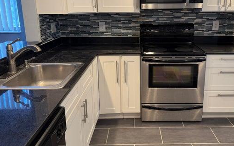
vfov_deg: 39.1
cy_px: 54
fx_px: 204
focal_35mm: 32
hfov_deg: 59.3
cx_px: 137
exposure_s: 1/60
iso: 160
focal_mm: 6.76
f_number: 1.78
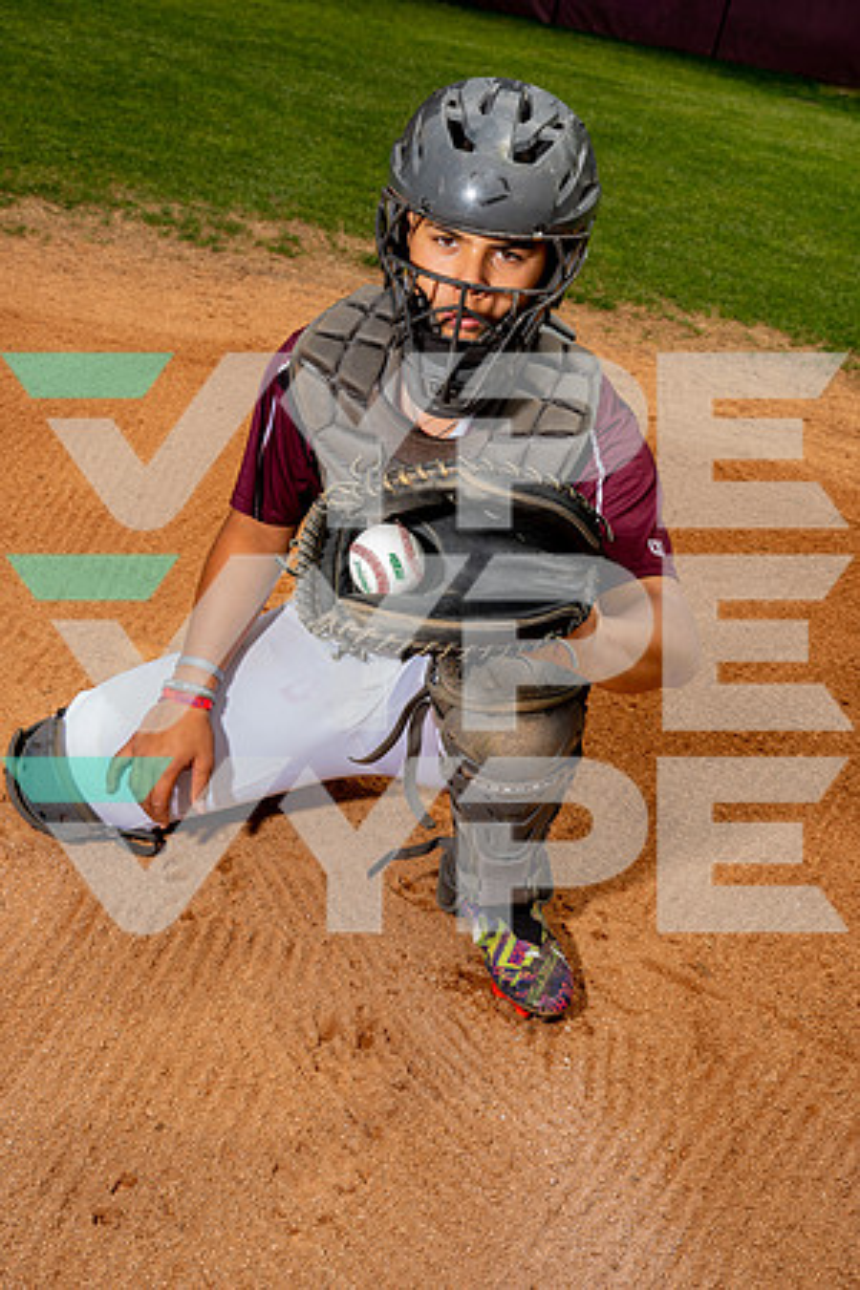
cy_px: 645
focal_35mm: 46
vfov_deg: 42.7
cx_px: 430
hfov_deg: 29.2
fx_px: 1648
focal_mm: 46
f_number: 10
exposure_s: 1/250
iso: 100
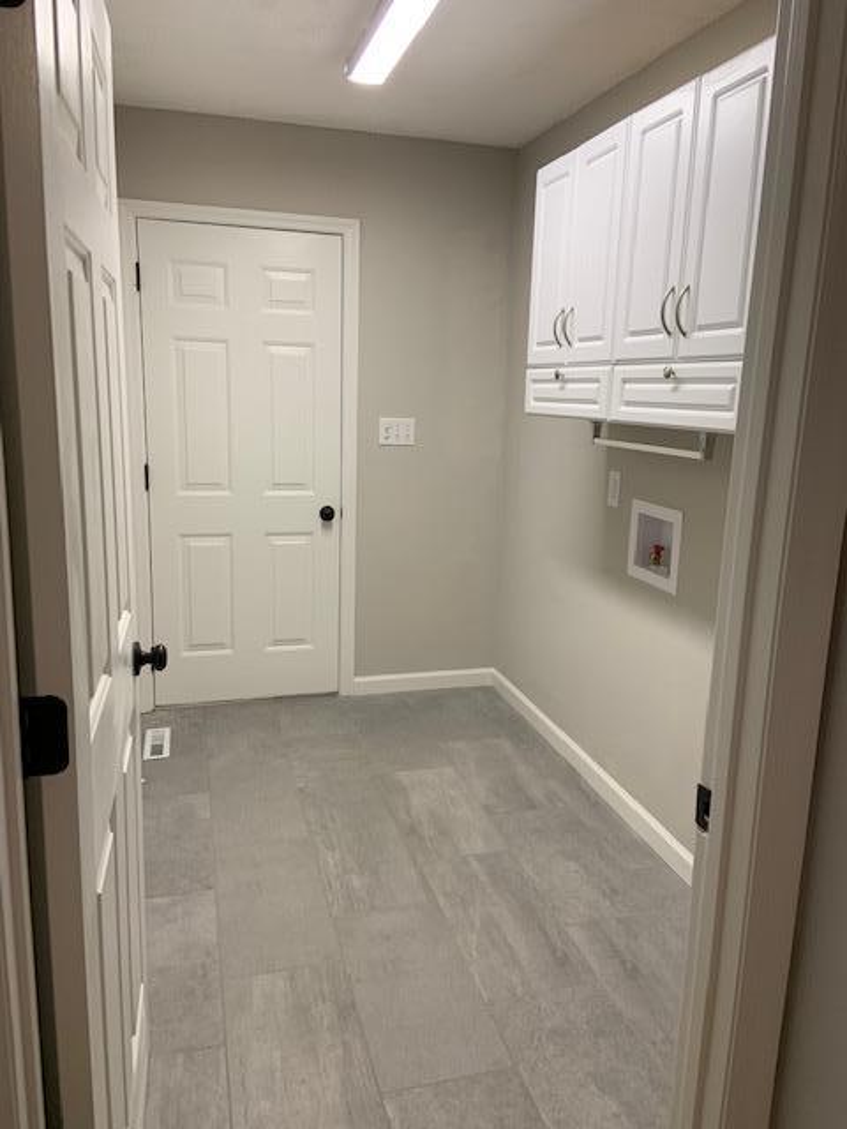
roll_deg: -0.6
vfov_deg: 67.3
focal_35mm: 26
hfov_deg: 53.1
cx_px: 424
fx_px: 848
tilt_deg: -10.2
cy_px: 564
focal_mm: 4.25
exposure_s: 1/60
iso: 64
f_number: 1.8
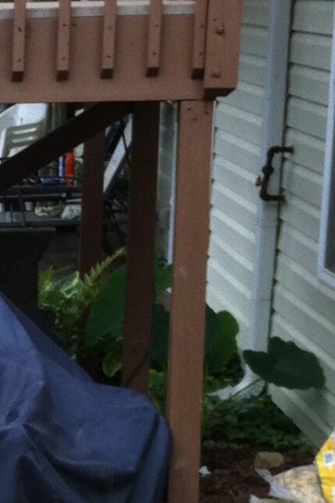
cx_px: -279
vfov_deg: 13.9
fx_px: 2024
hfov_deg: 9.0
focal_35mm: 145
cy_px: 537
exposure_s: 1/134
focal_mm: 3.85
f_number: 2.8
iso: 80
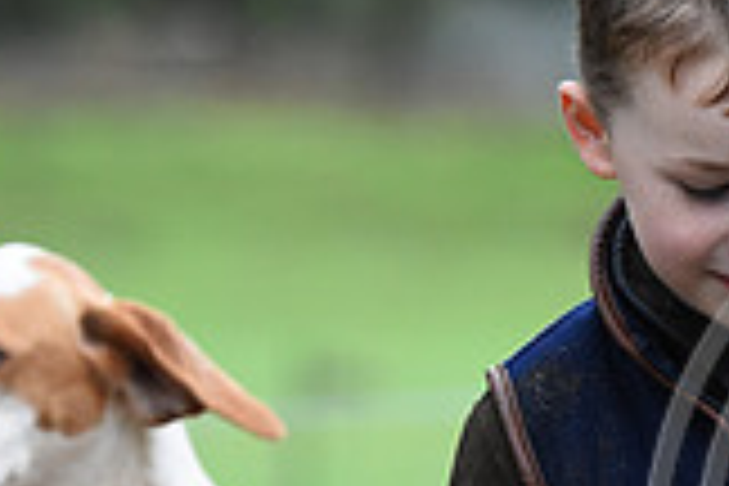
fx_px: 10853
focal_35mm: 536
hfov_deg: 3.8
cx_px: 1058
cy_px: 508
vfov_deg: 2.6
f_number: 3.5
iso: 3200
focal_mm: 150
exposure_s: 1/1250
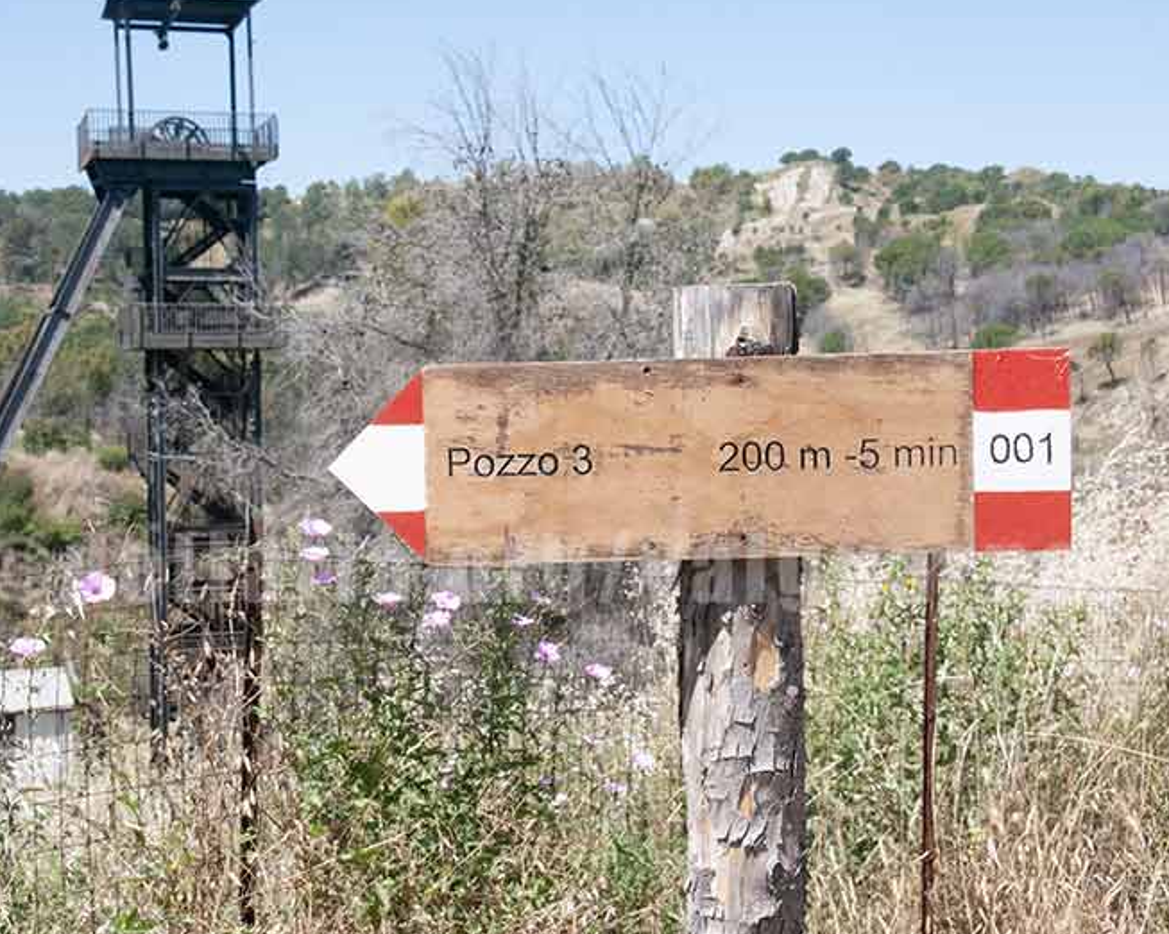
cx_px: 567
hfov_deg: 30.5
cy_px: 464
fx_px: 2144
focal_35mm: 62
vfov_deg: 24.6
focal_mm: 36
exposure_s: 1/2000
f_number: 13
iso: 1600
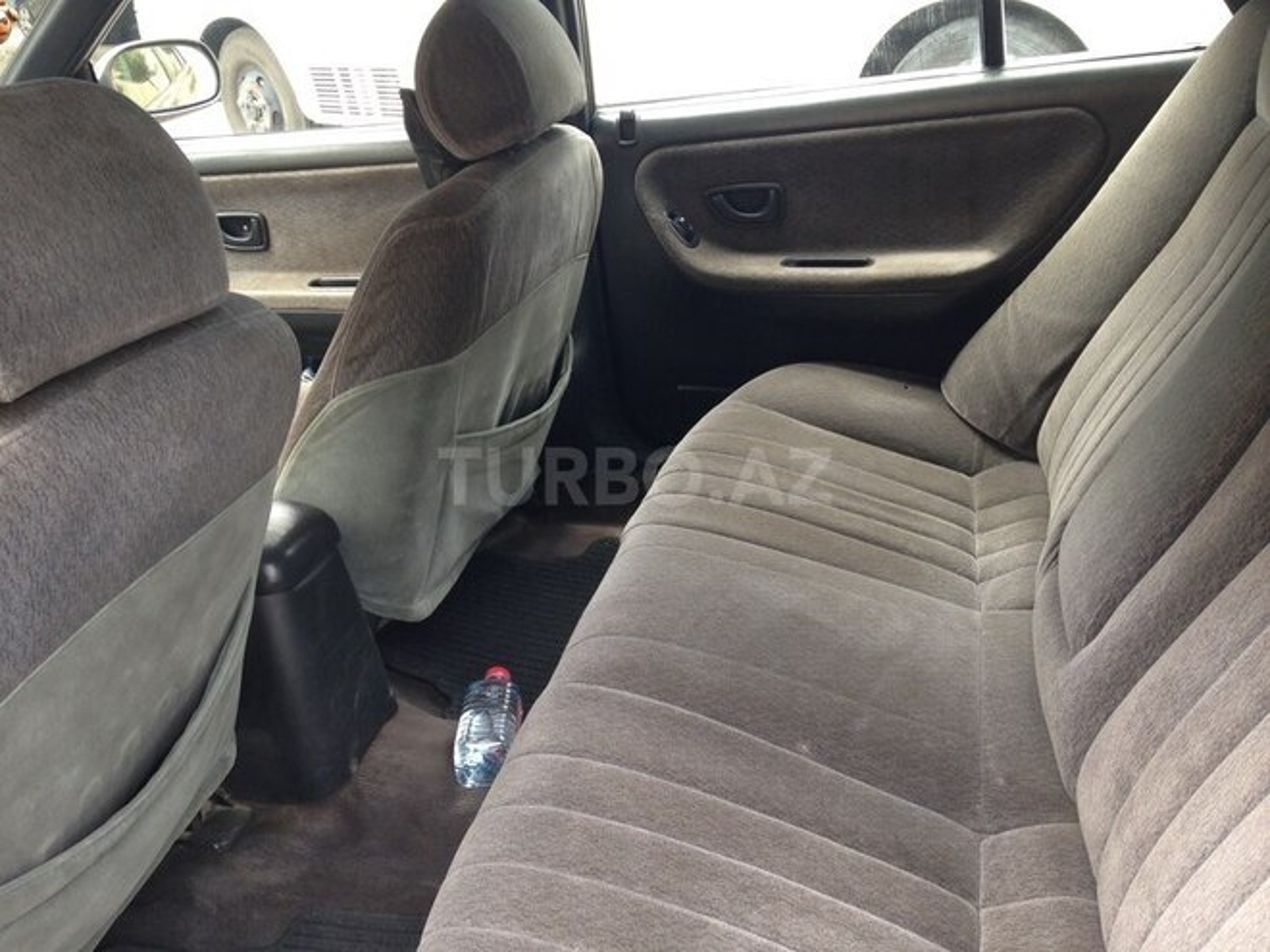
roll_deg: +6.0
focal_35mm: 33
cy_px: 476
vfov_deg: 42.9
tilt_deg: -26.4
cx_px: 635
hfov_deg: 55.4
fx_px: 1211
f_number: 2.4
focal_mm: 4.12
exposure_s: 1/60
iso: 50
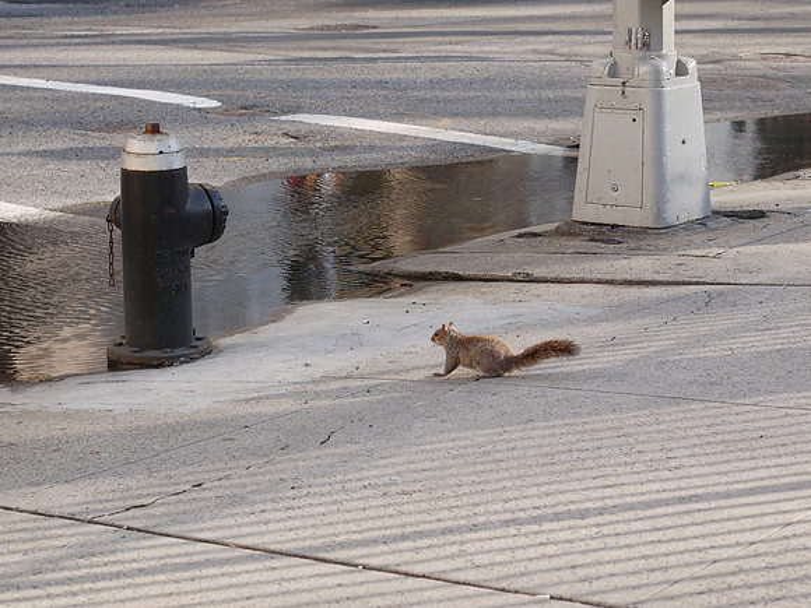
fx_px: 2109
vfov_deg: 16.4
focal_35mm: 90
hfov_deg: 21.8
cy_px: 304
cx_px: 406
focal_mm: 45
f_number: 4.5
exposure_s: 1/125
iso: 100
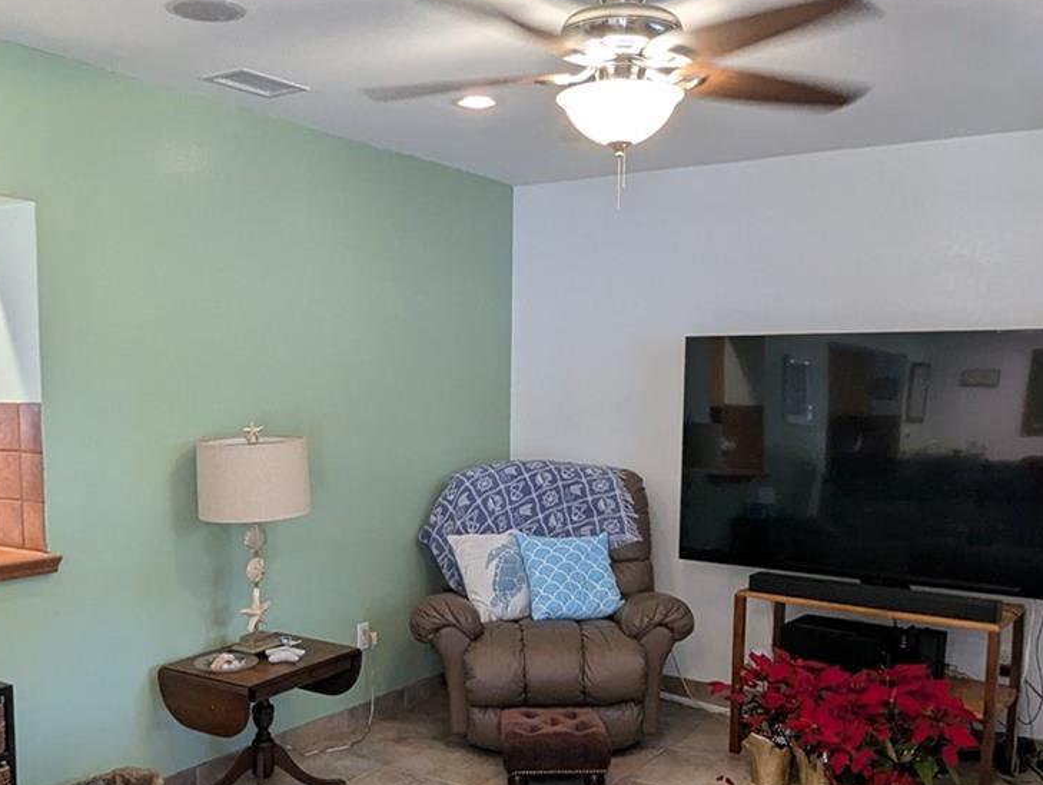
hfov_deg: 52.5
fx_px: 1056
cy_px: 493
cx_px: 482
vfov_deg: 40.5
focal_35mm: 35
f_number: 2.2
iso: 105
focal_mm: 2.35
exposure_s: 1/30
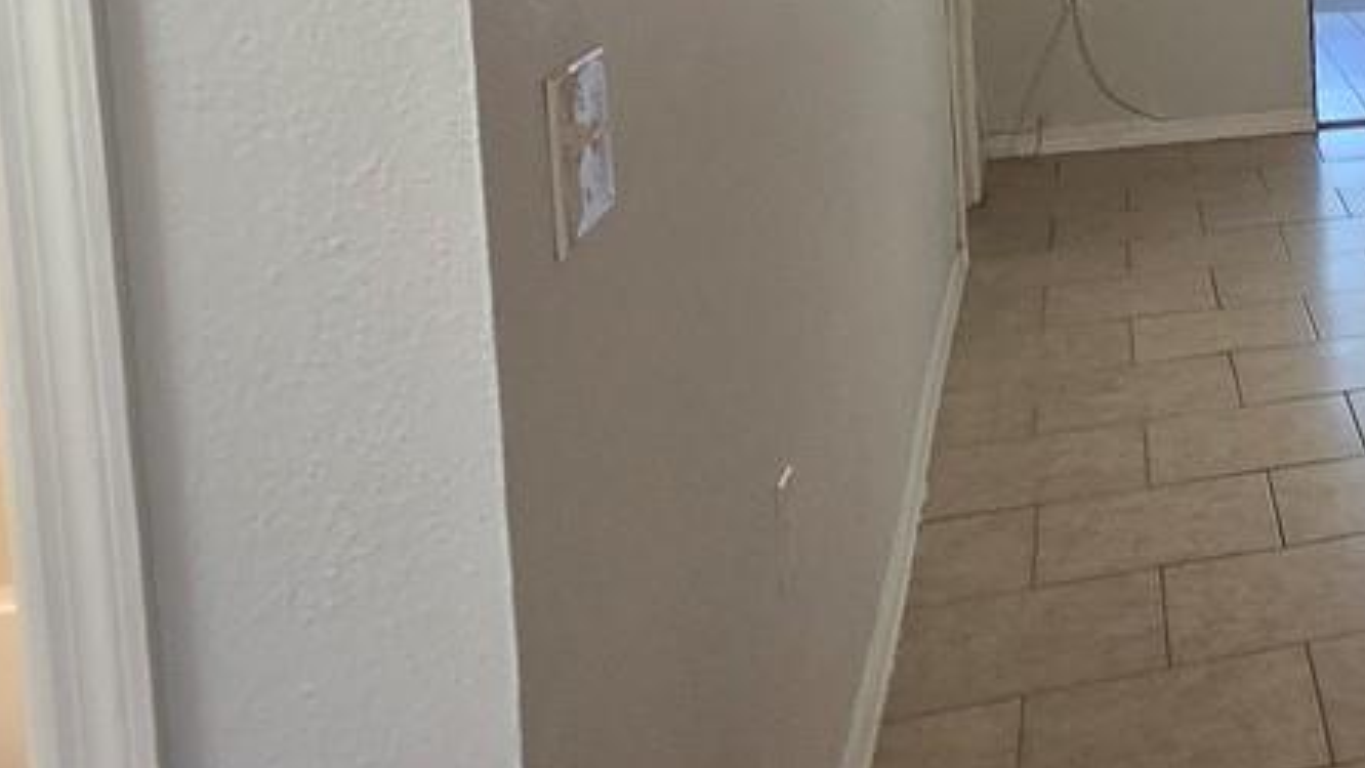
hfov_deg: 28.9
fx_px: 1846
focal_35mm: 51
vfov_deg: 22.1
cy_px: -108
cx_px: 1955
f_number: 2.2
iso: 200
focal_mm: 2.2
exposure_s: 1/60
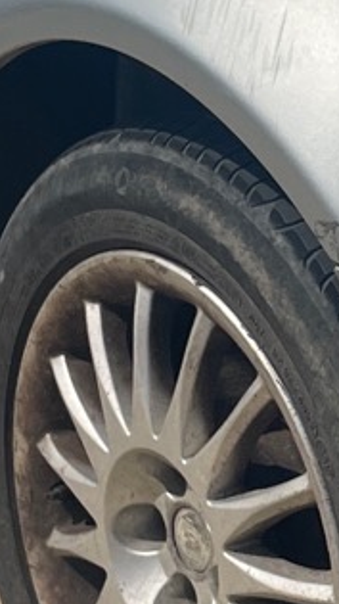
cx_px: 647
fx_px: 2591
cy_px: 155
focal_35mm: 162
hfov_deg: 7.2
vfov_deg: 13.2
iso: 32
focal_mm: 4.2
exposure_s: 1/7299
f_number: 1.6
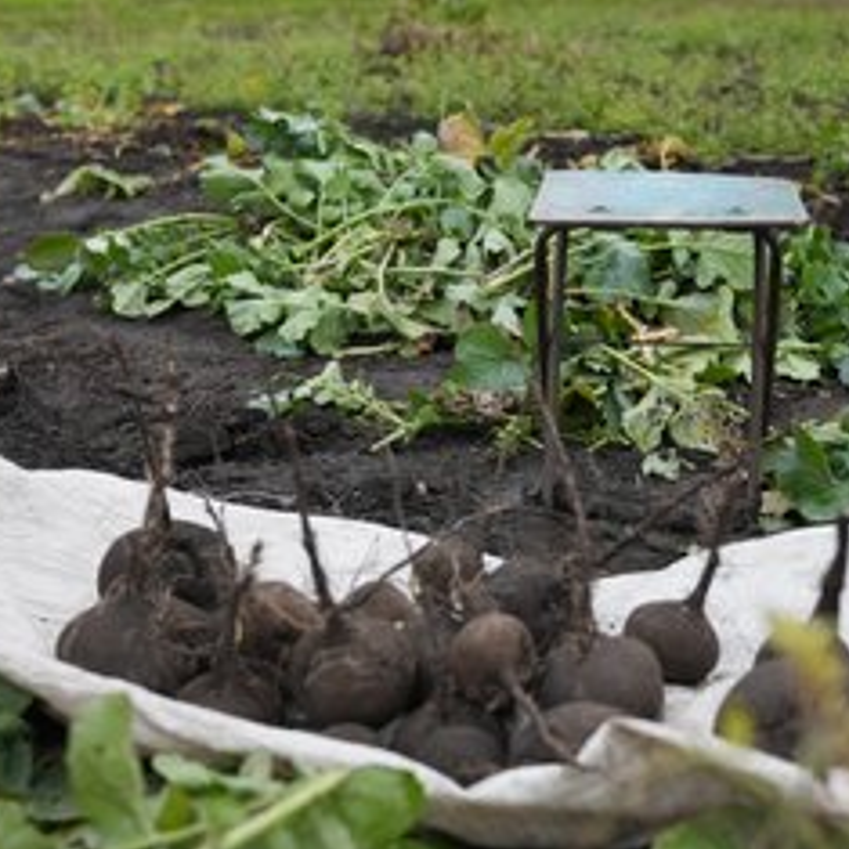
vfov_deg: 29.6
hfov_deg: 29.5
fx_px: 1609
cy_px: 421
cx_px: 495
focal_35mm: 58
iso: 1250
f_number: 3.5
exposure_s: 1/160
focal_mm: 40
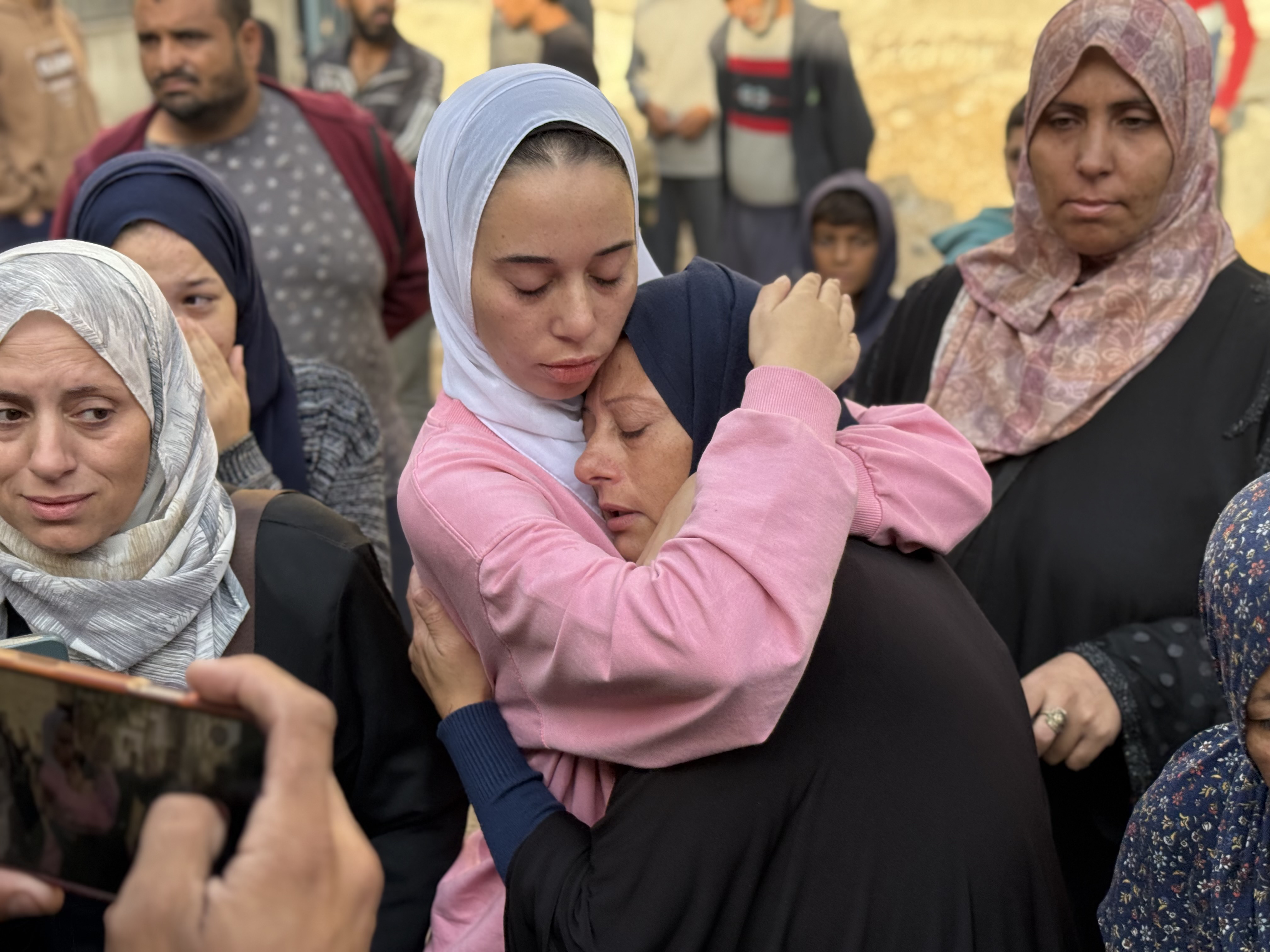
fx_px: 1761
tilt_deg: -16.9
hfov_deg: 39.7
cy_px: 476
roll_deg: -0.7
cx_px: 635
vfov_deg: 30.3
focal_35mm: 48
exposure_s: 1/519
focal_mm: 6.76
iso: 64
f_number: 1.78
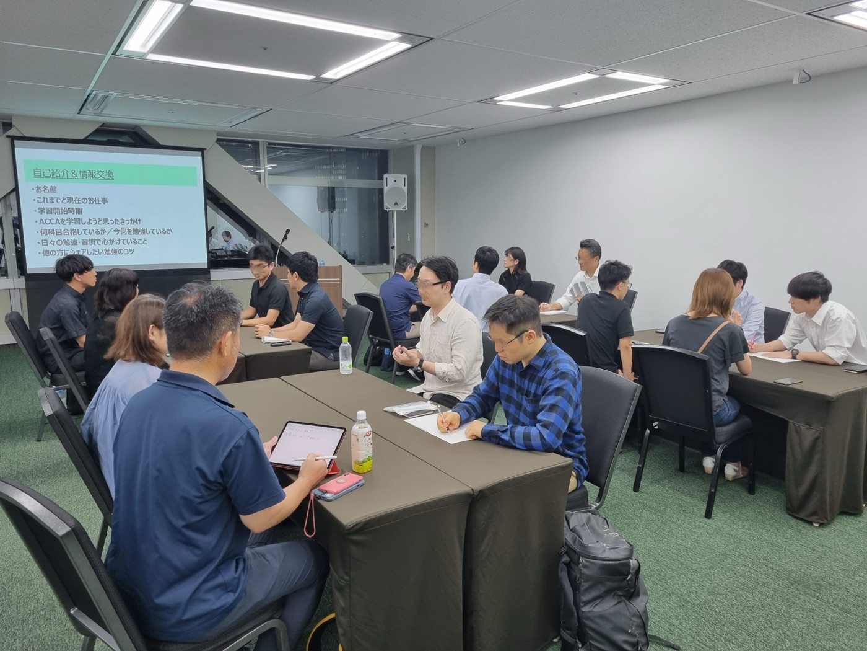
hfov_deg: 67.3
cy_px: 326
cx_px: 434
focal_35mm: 26
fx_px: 651
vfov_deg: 53.1
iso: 160
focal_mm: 5.4
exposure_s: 1/100
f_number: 1.8
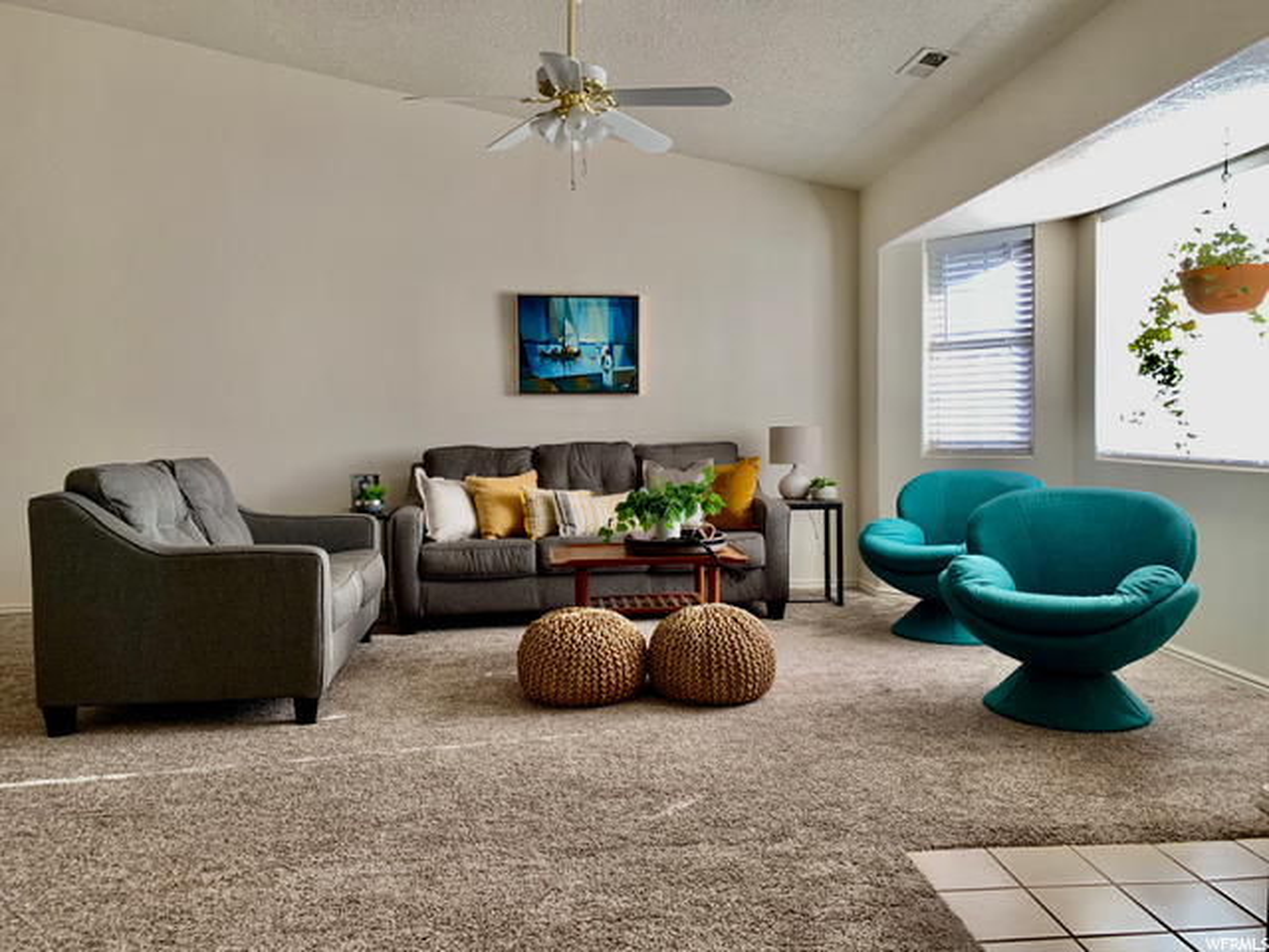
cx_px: 634
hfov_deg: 67.3
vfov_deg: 53.1
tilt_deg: -2.4
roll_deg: +0.6
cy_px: 476
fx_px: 953
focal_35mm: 26
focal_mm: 4.25
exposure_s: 1/98
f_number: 1.8
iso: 100
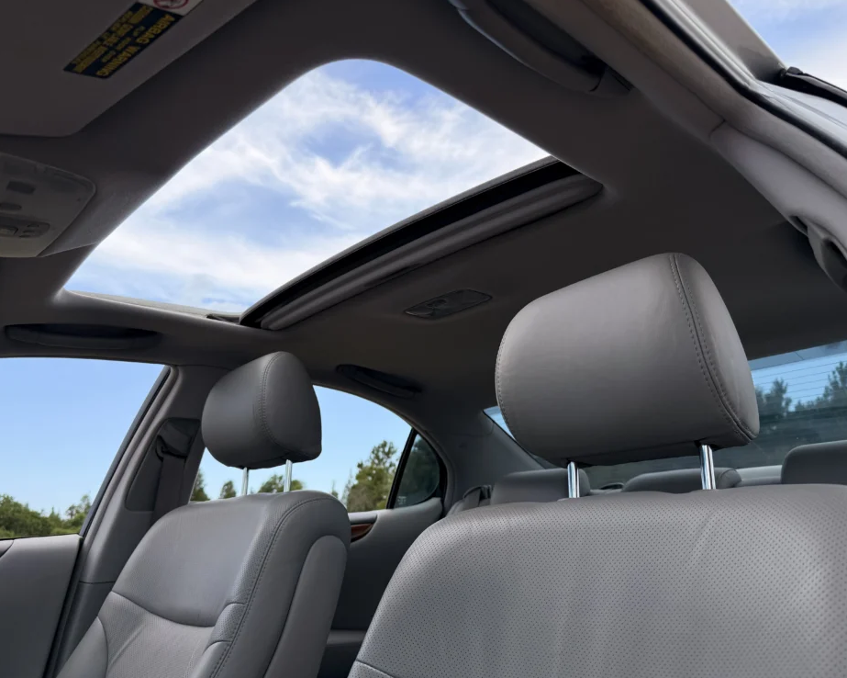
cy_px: 334
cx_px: 396
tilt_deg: +15.0
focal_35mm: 26
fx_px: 652
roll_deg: +1.7
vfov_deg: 54.9
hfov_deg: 66.0
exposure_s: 1/2801
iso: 80
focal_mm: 6.76
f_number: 1.78
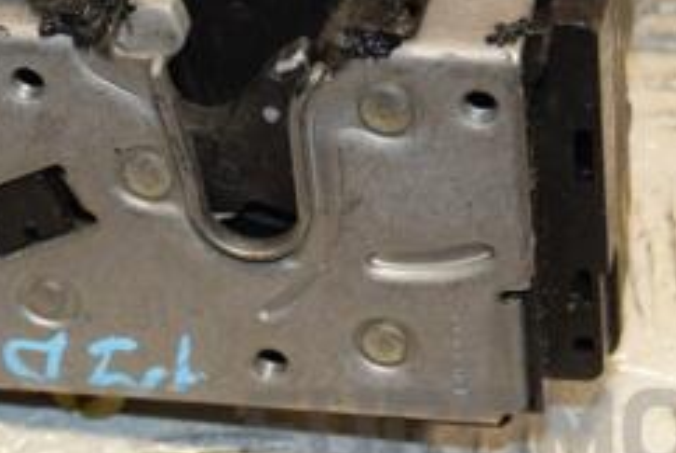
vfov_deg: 7.1
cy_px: 59
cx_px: 193
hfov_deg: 10.6
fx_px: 3628
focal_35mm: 193
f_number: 5.6
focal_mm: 52
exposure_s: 1/200
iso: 800
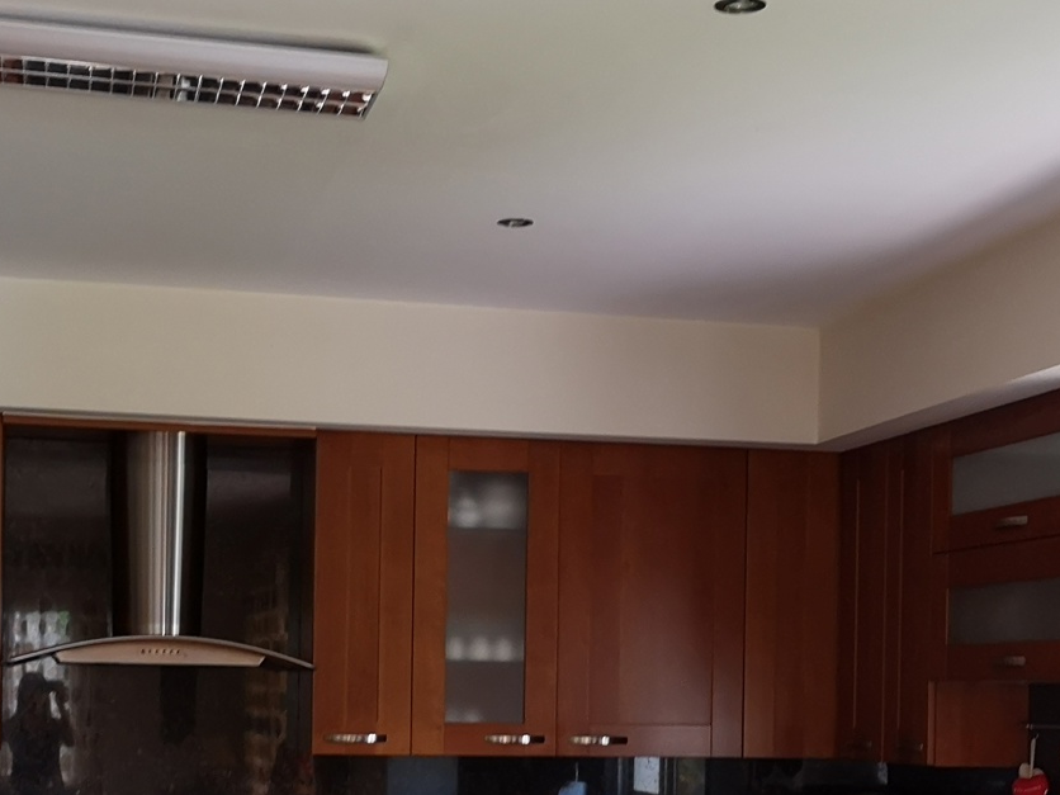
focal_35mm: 62
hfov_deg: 31.2
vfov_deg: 23.0
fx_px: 1899
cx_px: 478
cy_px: 720
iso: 250
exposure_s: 1/33.3
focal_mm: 3.95
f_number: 1.8
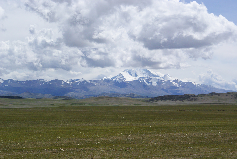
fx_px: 692
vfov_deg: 13.1
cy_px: 80
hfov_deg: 19.4
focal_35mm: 105
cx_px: 118
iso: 400
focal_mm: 70
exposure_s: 1/1000
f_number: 13
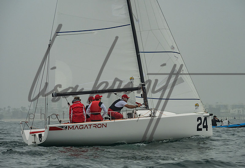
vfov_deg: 5.6
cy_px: 86
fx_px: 1710
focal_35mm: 249
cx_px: 125
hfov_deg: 8.2
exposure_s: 1/3200
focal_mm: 200
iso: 800
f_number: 9
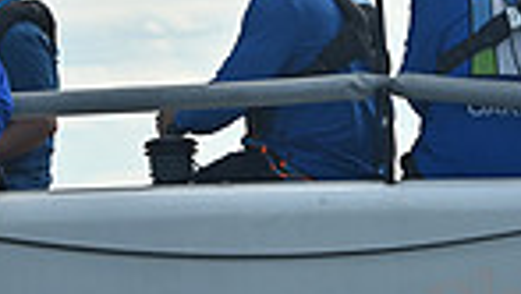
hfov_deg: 7.4
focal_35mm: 290
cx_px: 245
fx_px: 4010
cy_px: 129
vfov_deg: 4.2
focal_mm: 70
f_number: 8
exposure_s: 1/1000
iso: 250
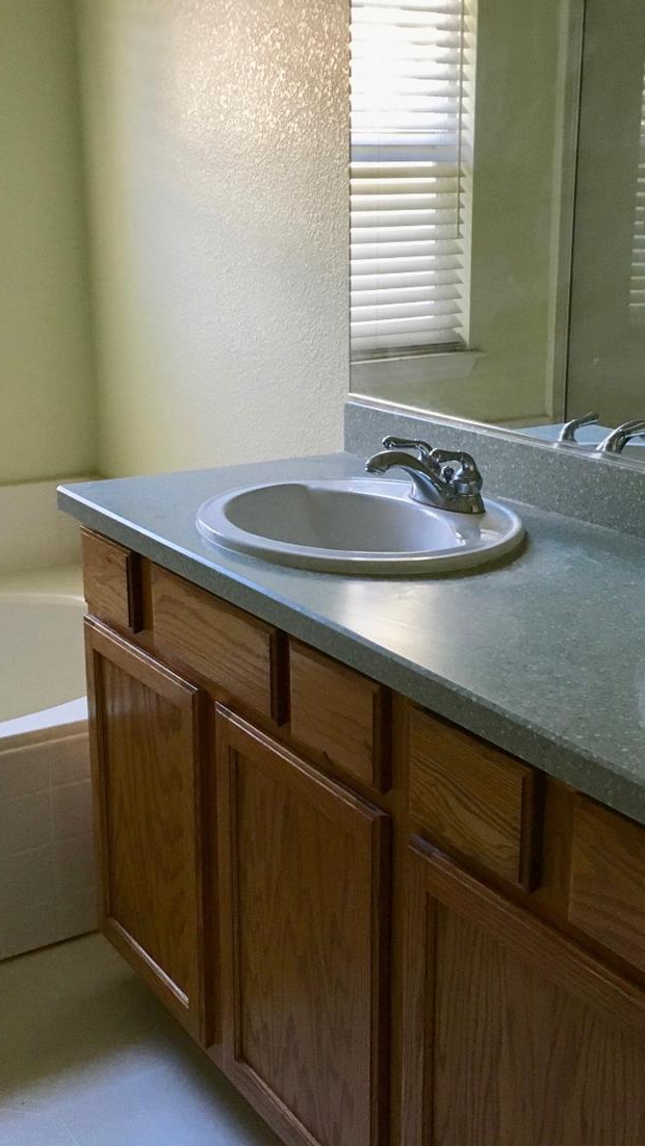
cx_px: 354
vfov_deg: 47.4
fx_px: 1307
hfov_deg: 27.7
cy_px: 565
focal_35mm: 43
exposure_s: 1/30
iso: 125
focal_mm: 4.15
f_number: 2.2
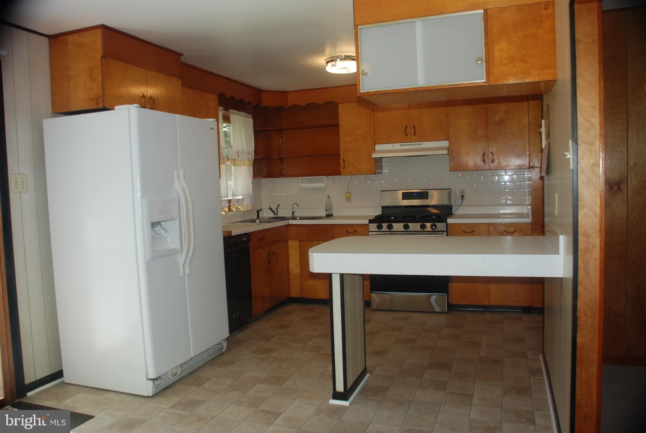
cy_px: 216
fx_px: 485
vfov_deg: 48.1
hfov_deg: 67.3
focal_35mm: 27
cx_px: 323
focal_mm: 18
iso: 200
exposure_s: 1/60
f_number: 3.5
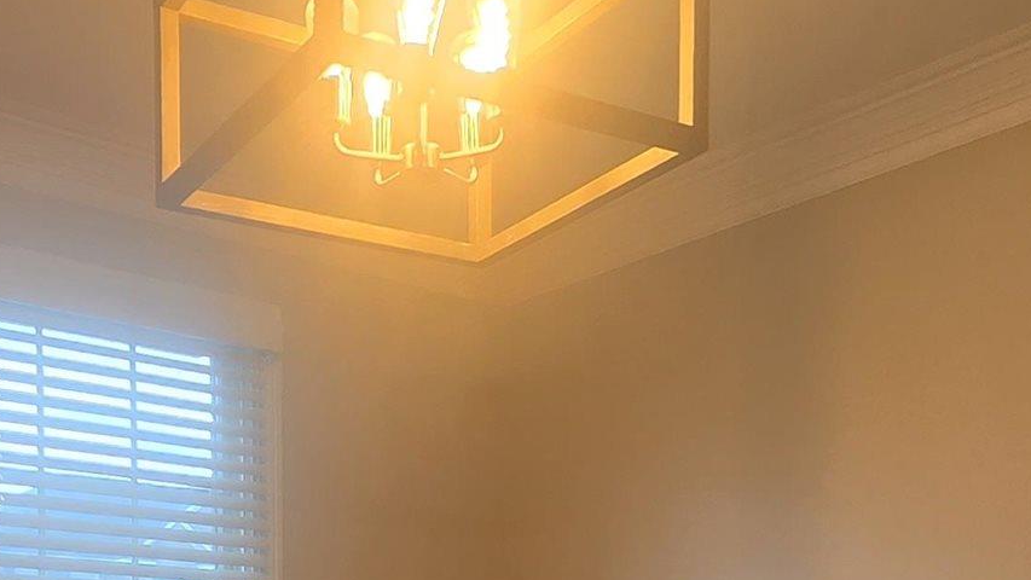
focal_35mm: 51
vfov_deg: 21.2
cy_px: 770
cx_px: 465
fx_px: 1394
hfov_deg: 40.5
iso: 100
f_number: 2.2
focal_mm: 1.7
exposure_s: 1/60
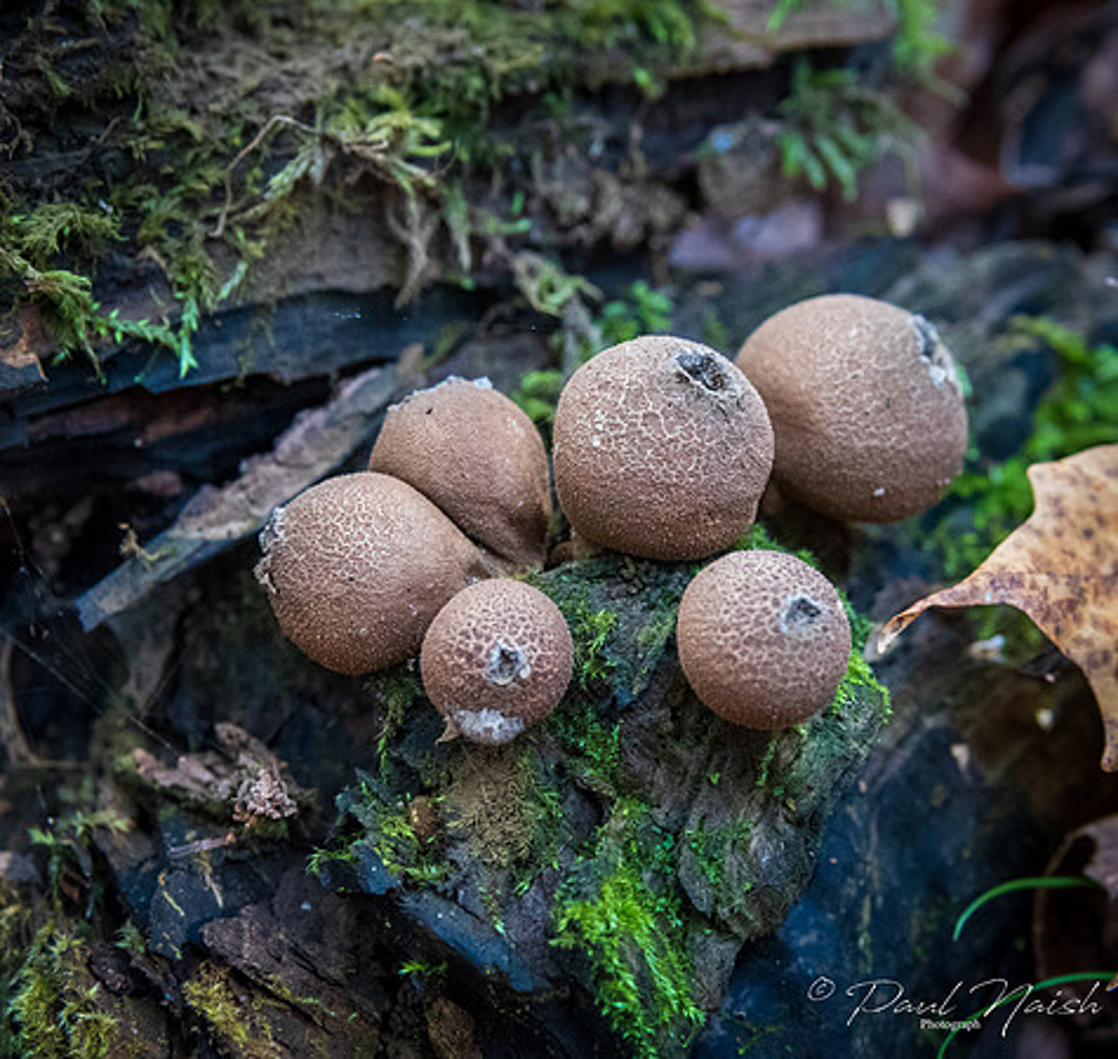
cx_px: 679
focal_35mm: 163
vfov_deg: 10.4
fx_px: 5795
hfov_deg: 11.0
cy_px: 570
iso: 5600
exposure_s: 1/100
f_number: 8
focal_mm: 122
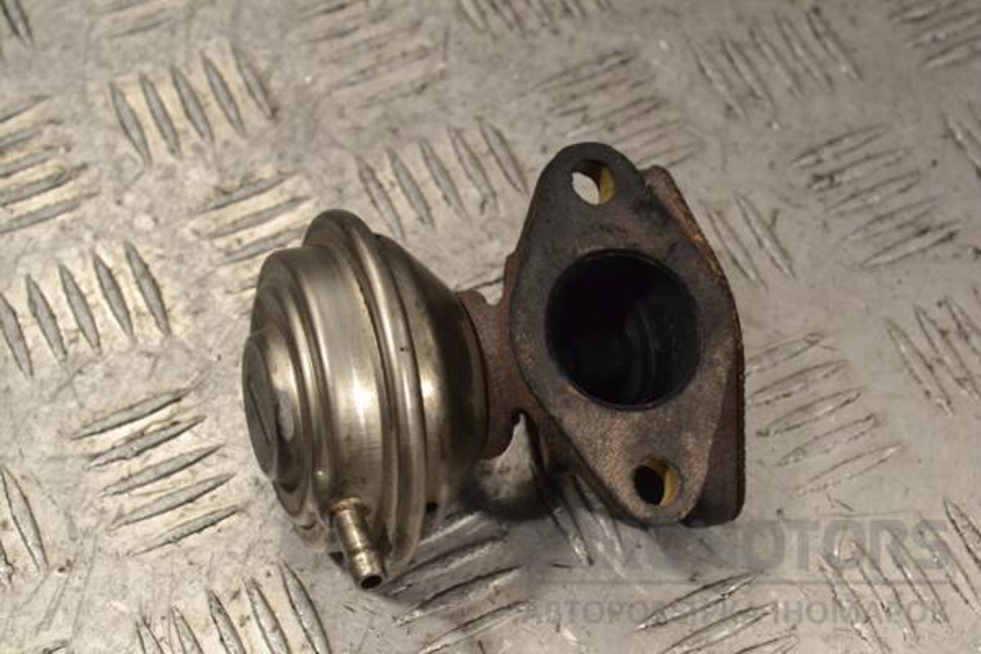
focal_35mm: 72
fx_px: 1962
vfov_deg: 18.9
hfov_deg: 28.1
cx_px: 490
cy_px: 327
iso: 3200
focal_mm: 48
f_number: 9
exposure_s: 1/320
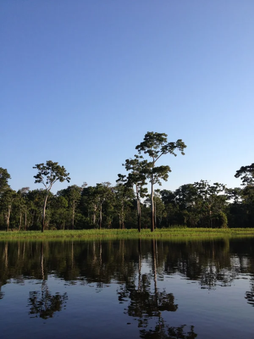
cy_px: 170
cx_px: 127
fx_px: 342
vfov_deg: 52.6
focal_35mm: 35
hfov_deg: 40.7
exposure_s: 1/1076
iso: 64
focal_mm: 4.28
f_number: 2.4
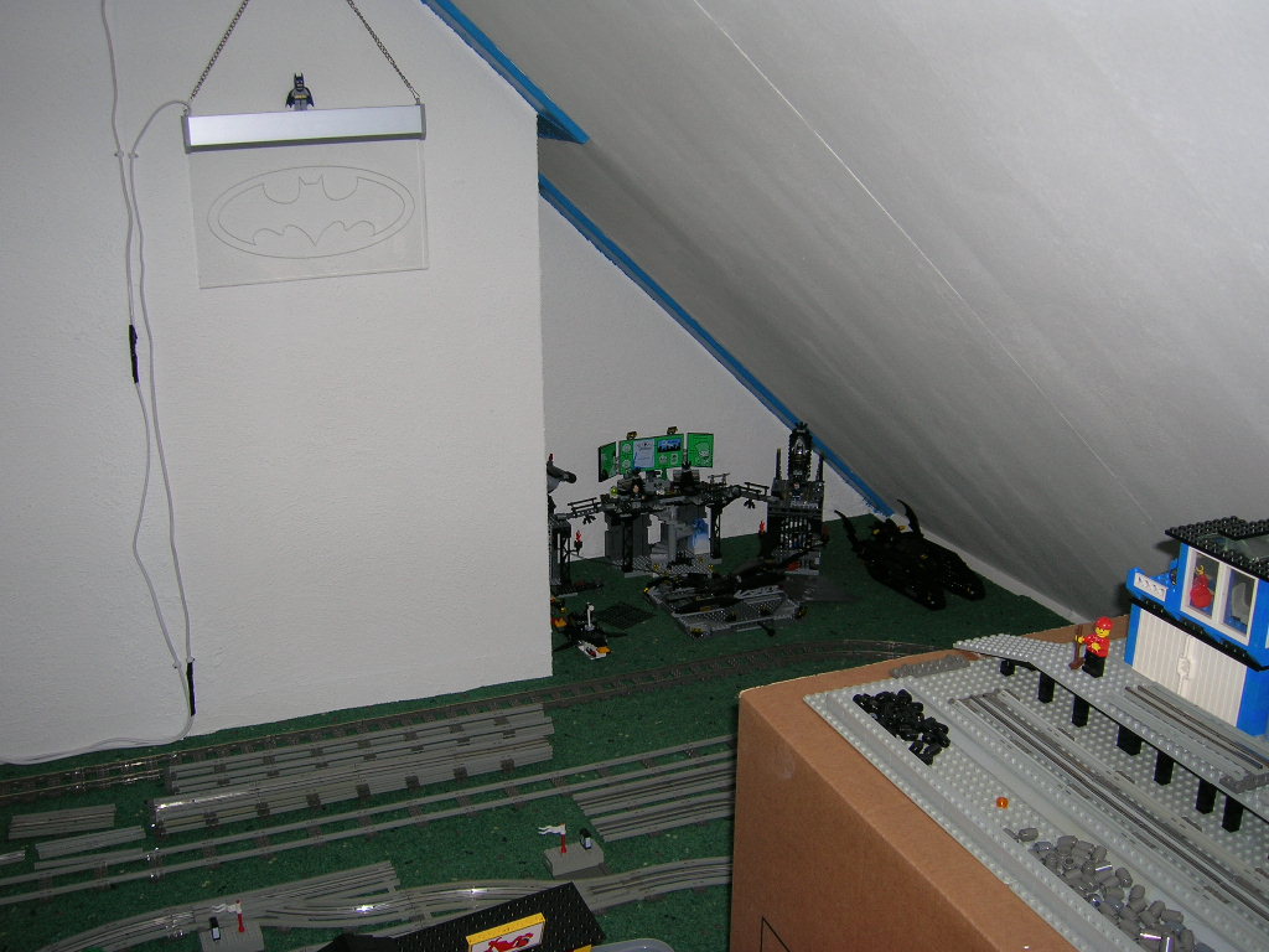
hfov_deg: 51.4
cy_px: 476
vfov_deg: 39.7
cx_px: 634
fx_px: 1320
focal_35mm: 36
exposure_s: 1/60.1
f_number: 2.9
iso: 50
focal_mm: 6
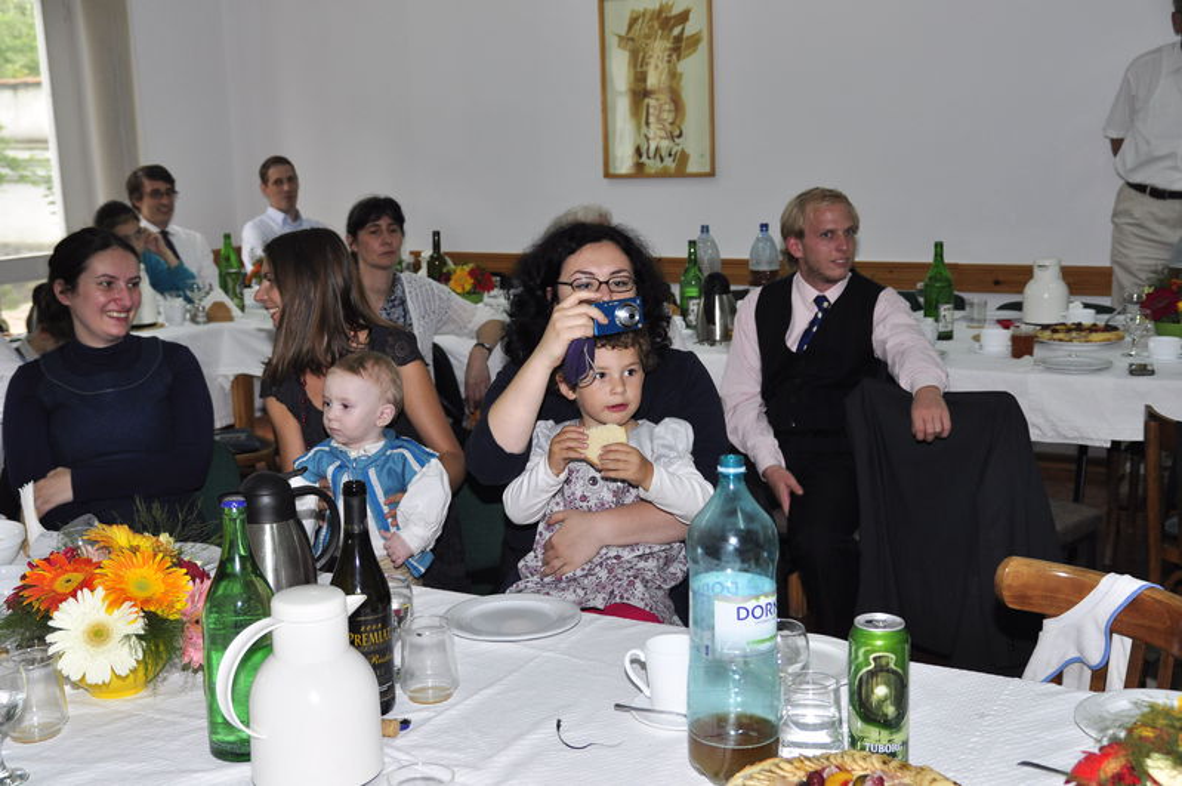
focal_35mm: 48
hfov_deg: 41.2
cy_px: 393
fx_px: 1574
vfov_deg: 28.0
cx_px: 591
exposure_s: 1/200
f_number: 5
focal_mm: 32
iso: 320
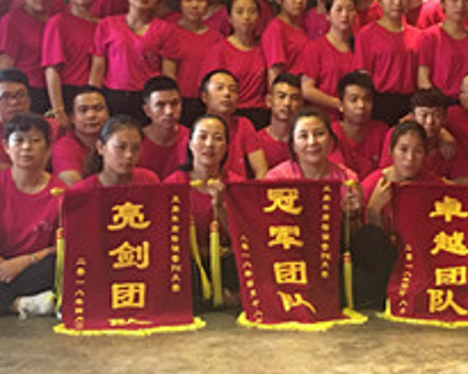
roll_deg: -0.5
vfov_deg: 22.0
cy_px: 104
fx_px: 956
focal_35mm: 69
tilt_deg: +2.0
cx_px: 294
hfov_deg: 27.4
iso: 100
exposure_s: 1/8
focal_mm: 4.15
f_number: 2.2
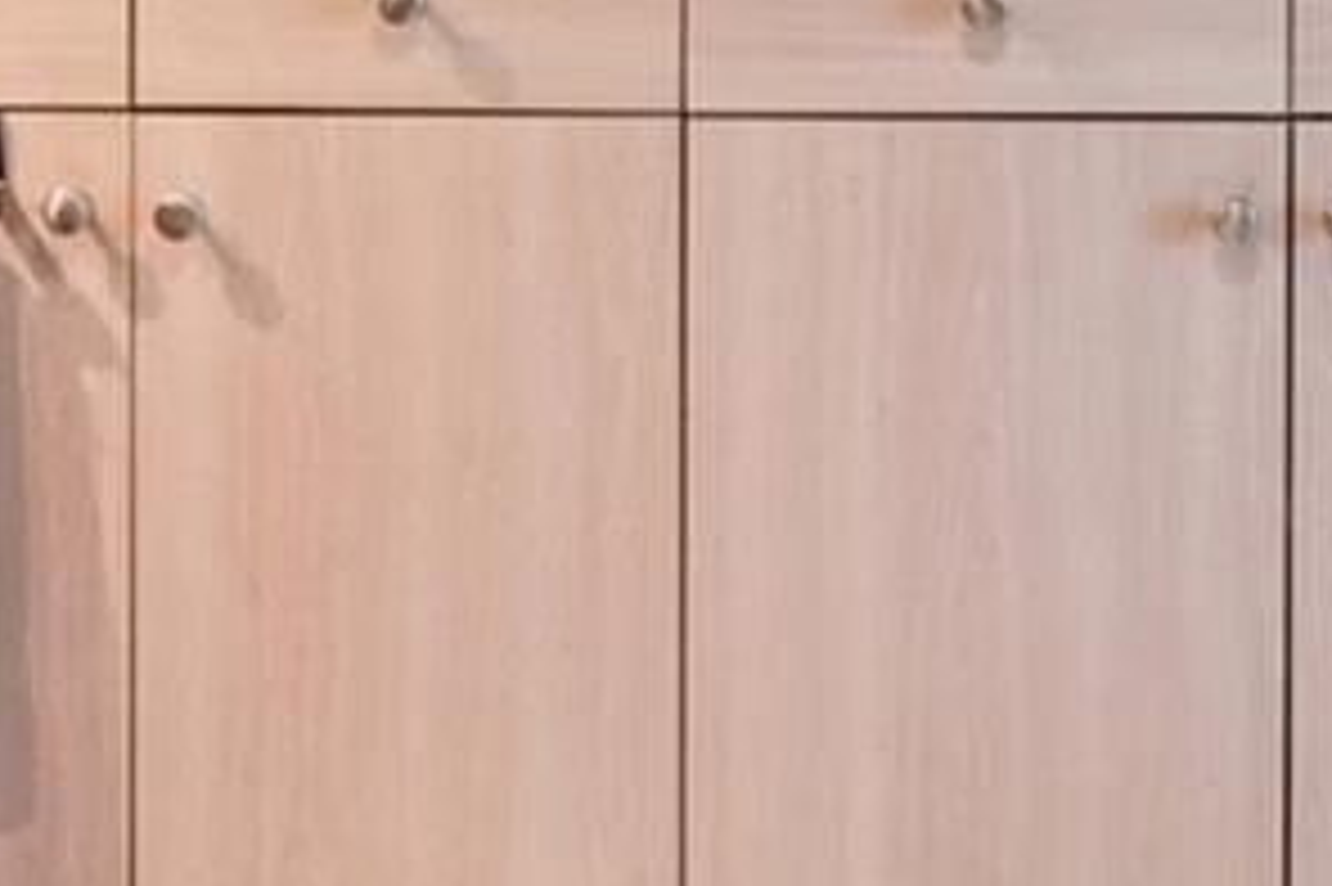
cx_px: 1220
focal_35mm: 81
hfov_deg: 24.3
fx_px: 2995
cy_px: -630
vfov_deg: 15.0
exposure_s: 1/5
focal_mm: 10
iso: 400
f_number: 8
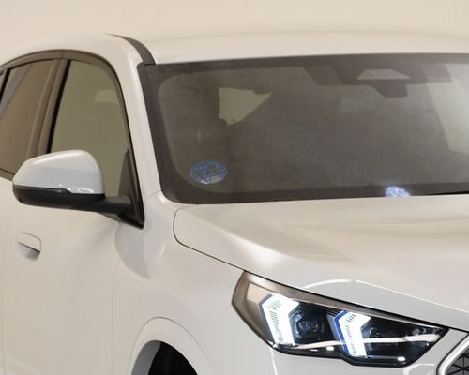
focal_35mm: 286
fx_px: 3970
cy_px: 310
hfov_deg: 6.7
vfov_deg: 5.4
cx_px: 402
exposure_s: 1/50
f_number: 5.3
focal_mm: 85
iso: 640
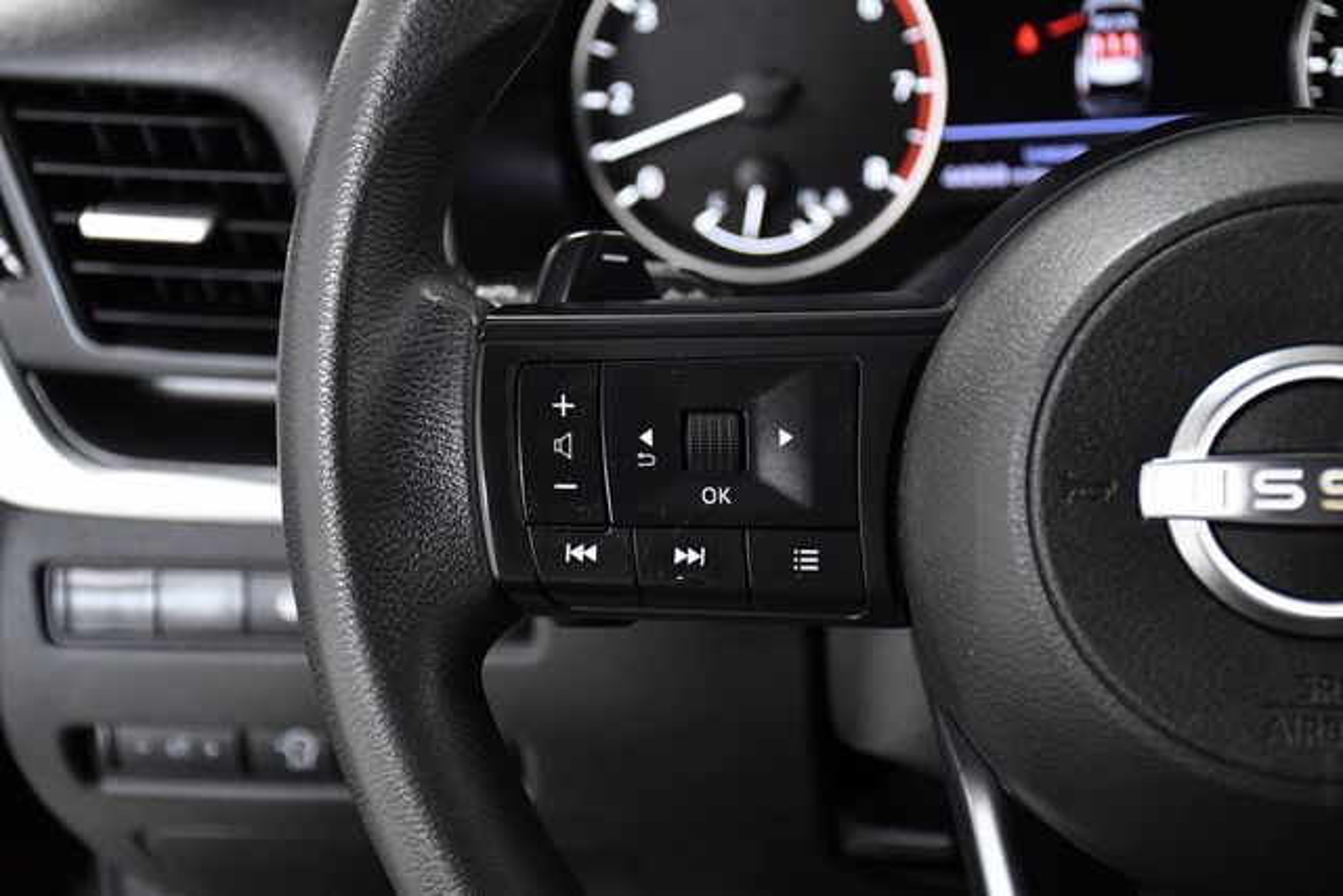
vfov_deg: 21.6
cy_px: 448
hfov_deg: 31.9
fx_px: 2351
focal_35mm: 63
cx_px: 672
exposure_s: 1/160
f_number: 4.5
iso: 2500
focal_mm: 42
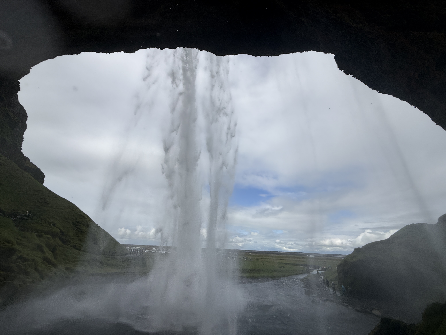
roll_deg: -2.4
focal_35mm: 14
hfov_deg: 102.1
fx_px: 180
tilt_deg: +24.2
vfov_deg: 85.7
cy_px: 168
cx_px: 223
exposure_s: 1/6803
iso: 50
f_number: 2.2
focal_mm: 2.22
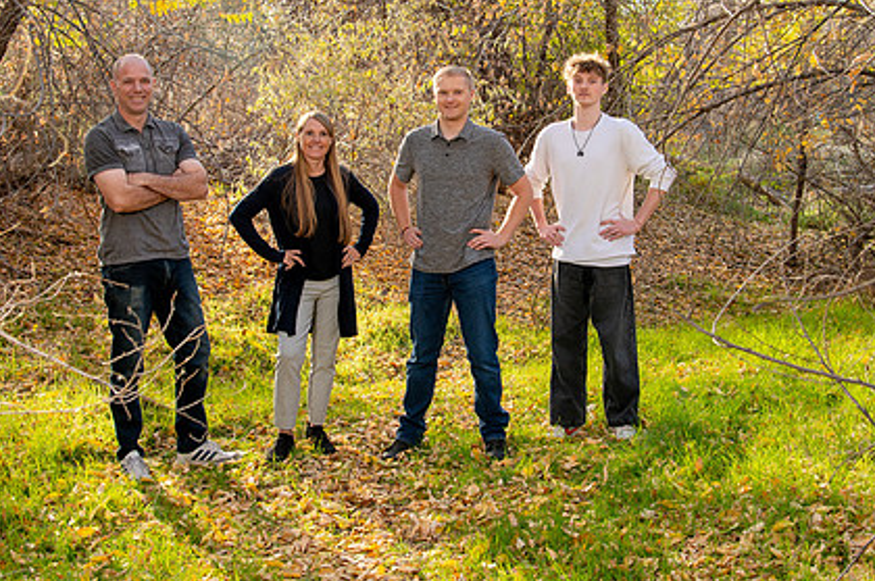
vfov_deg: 25.4
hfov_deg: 37.6
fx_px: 1287
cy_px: 215
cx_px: 454
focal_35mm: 53
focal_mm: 35
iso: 200
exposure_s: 1/125
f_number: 6.3
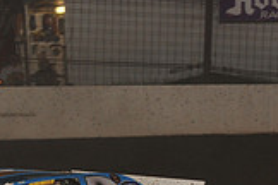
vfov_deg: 4.2
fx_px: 2548
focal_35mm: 330
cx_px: -82
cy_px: 235
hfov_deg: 6.2
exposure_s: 1/320
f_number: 6.3
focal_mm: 92
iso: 1000
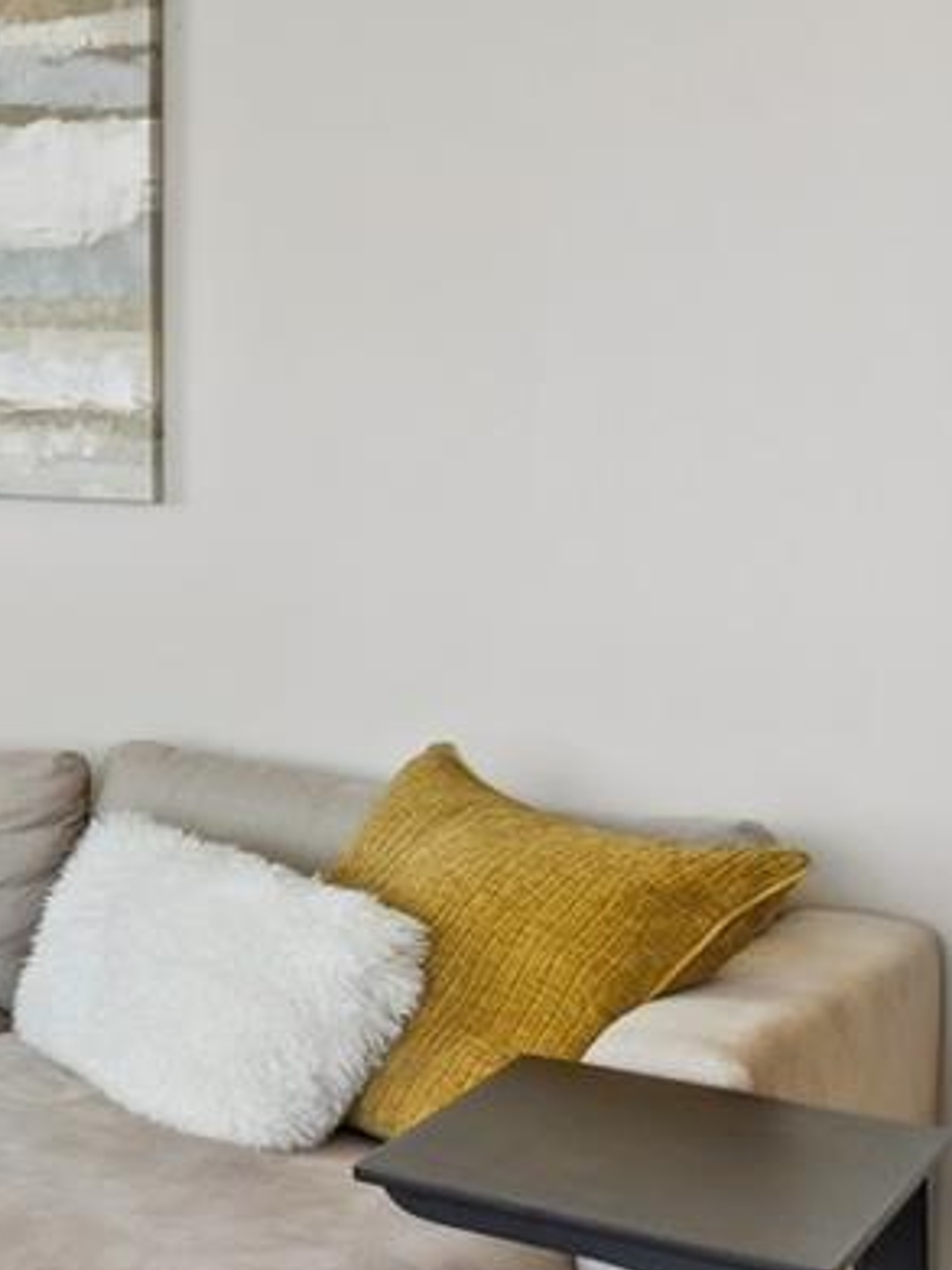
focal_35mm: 63
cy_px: 451
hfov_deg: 15.1
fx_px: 2311
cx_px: -1274
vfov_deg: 30.6
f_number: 9
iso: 200
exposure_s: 1/80
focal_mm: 16
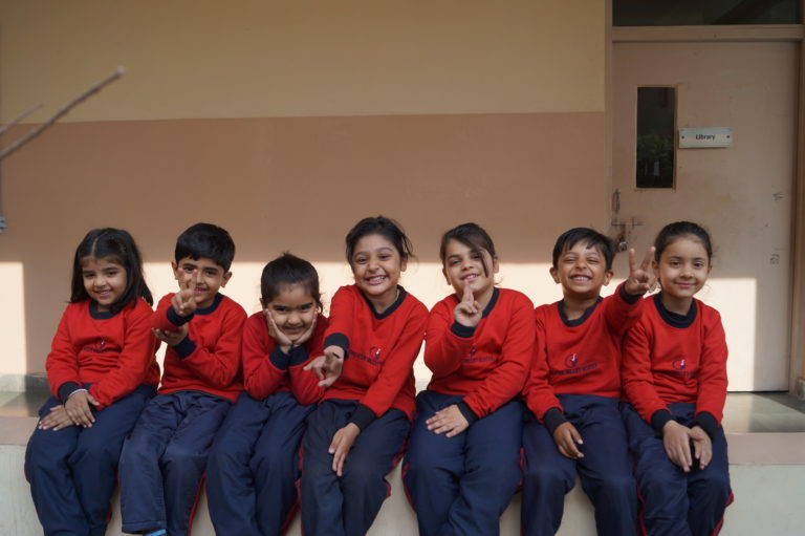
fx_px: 737
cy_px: 268
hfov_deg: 57.3
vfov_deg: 39.9
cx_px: 402
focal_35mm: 33
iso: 100
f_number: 4.5
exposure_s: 1/400
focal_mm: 22
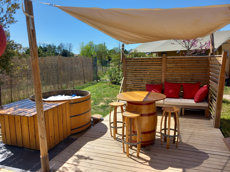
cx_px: 115
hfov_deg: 65.3
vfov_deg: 51.4
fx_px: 179
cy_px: 86
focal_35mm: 27
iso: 20
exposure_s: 1/421
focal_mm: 4
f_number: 1.8
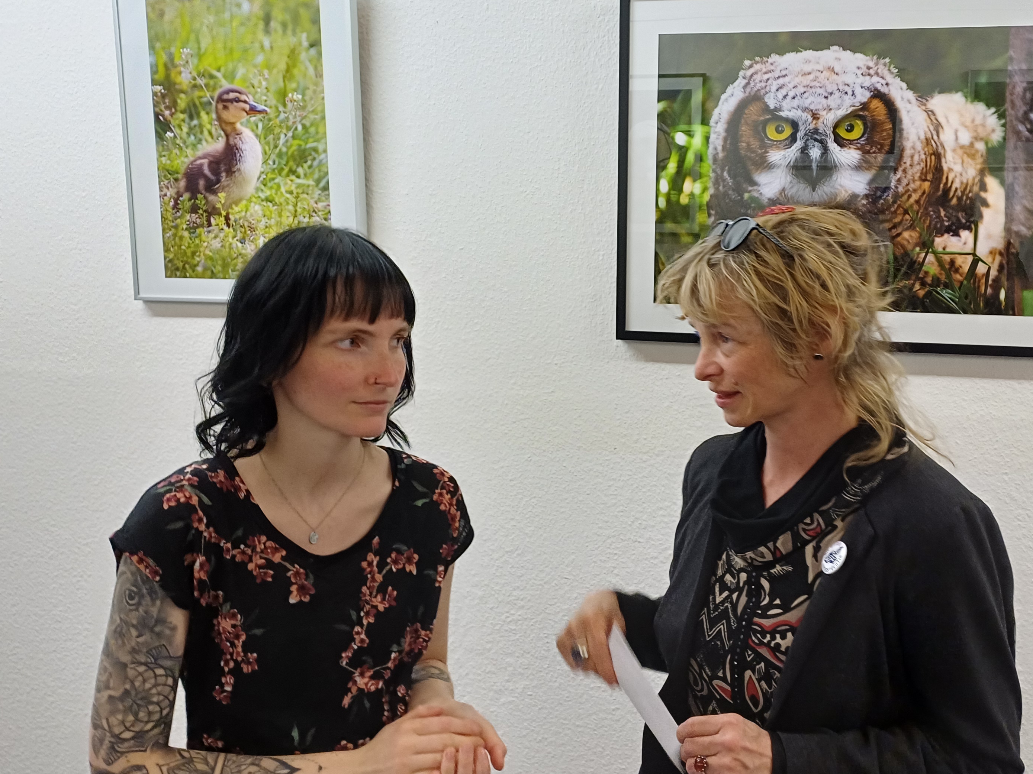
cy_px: 372
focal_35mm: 36
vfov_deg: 39.6
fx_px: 1074
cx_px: 634
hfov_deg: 50.9
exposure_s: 1/50
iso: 320
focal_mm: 4.65
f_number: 1.8
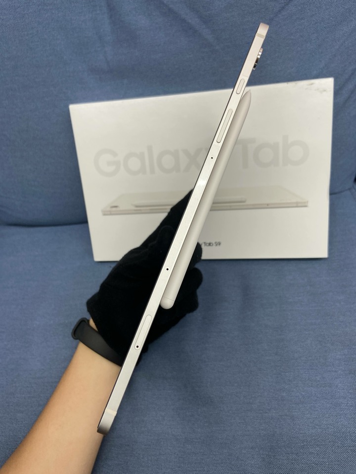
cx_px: 178
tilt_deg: -52.3
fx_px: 357
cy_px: 237
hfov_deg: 53.1
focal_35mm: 26
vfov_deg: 67.3
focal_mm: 4.25
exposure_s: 1/120
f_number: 1.8
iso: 125
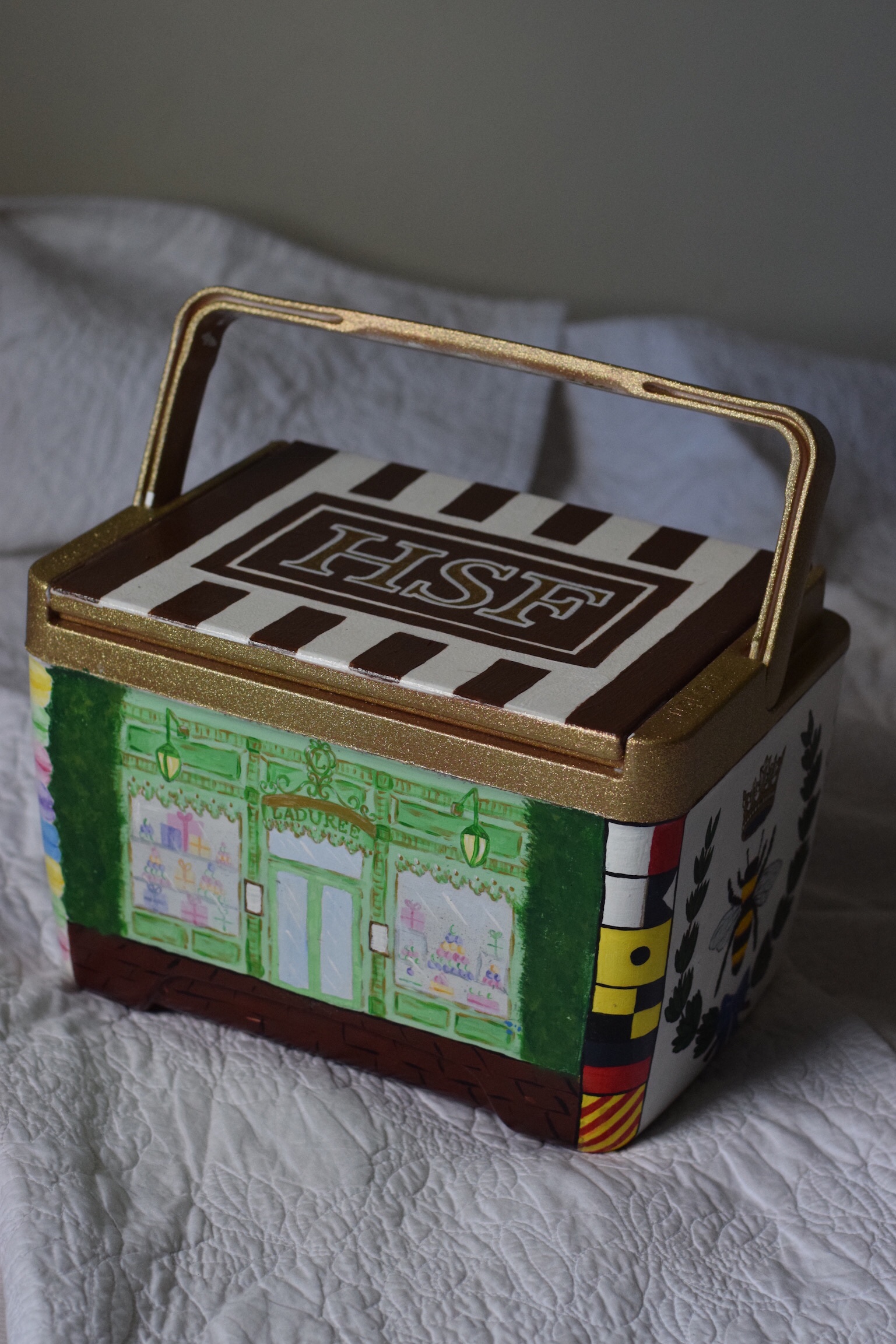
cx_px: 448
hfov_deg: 18.2
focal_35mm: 75
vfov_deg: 27.0
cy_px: 672
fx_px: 2799
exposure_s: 1/640
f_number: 3.5
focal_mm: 50
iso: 1600
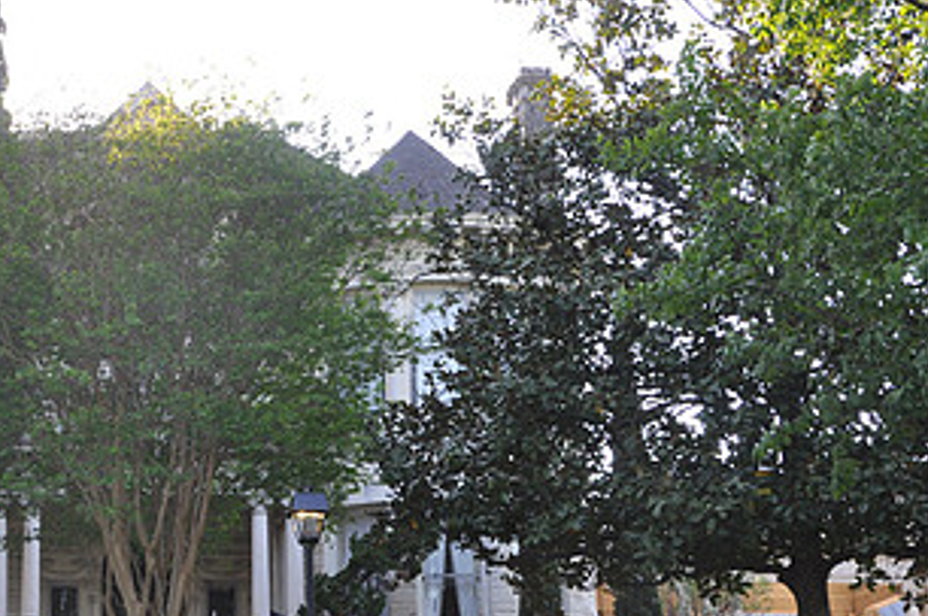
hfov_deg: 26.4
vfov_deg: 18.4
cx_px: 88
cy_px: 341
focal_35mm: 74
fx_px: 1905
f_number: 8
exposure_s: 1/60
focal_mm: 26
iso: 200
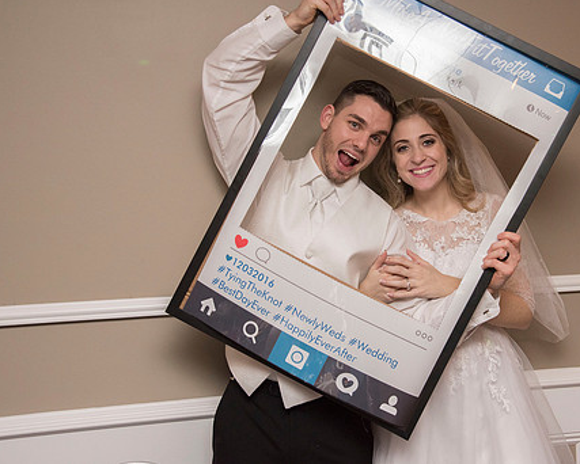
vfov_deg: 29.7
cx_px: 359
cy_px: 203
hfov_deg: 36.5
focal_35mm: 51
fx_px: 876
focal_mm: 40
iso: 2000
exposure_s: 1/200
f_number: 5
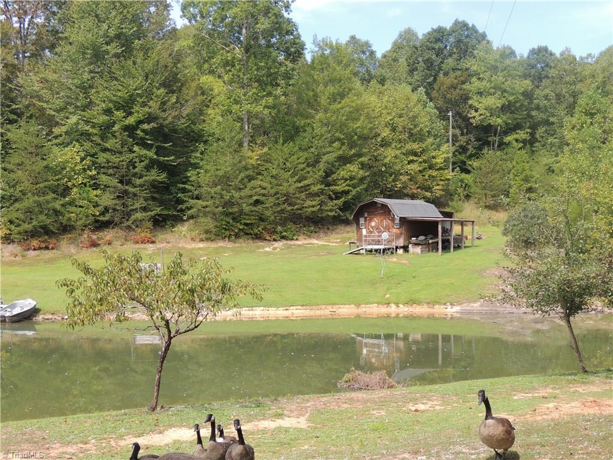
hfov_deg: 40.4
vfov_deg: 30.9
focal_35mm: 47
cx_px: 306
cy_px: 230
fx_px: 832
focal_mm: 8.3
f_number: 3.5
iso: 100
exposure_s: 1/320
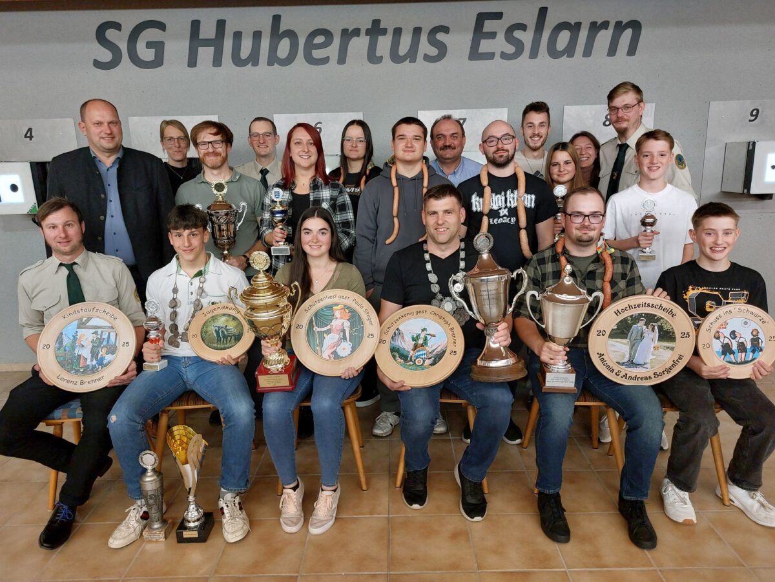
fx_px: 560
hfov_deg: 69.4
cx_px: 388
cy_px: 291
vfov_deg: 54.9
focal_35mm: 25
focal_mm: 5.23
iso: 250
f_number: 1.8
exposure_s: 1/50
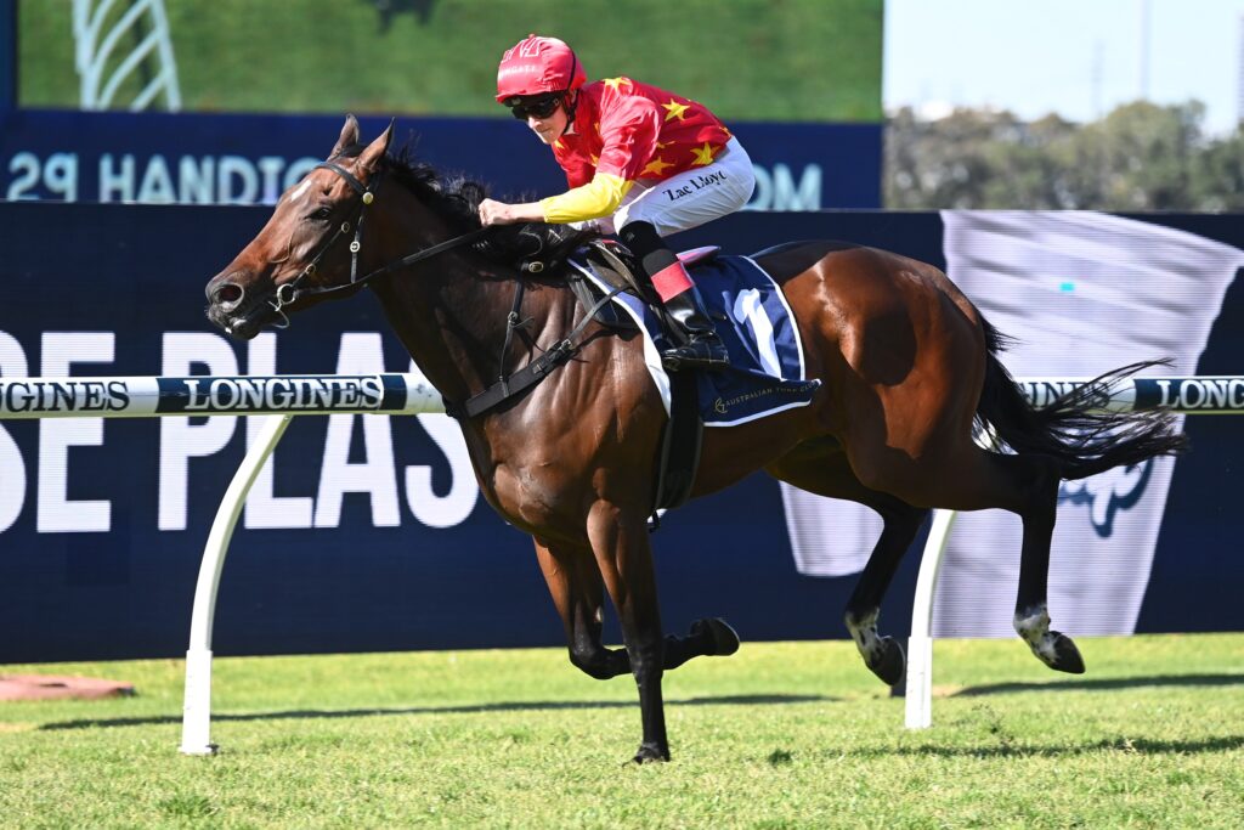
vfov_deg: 4.7
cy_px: 415
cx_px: 622
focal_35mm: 290
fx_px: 10022
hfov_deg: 7.1
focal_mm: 290
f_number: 5.6
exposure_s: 1/1600
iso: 900
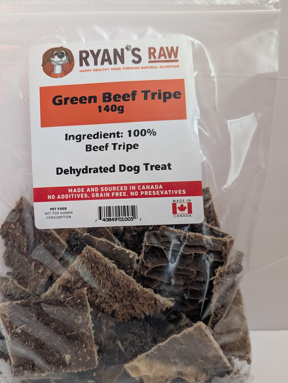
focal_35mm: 32
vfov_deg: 56.7
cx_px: 111
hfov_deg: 44.0
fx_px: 354
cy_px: 175
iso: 84
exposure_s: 1/23.8
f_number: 1.68
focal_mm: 6.9
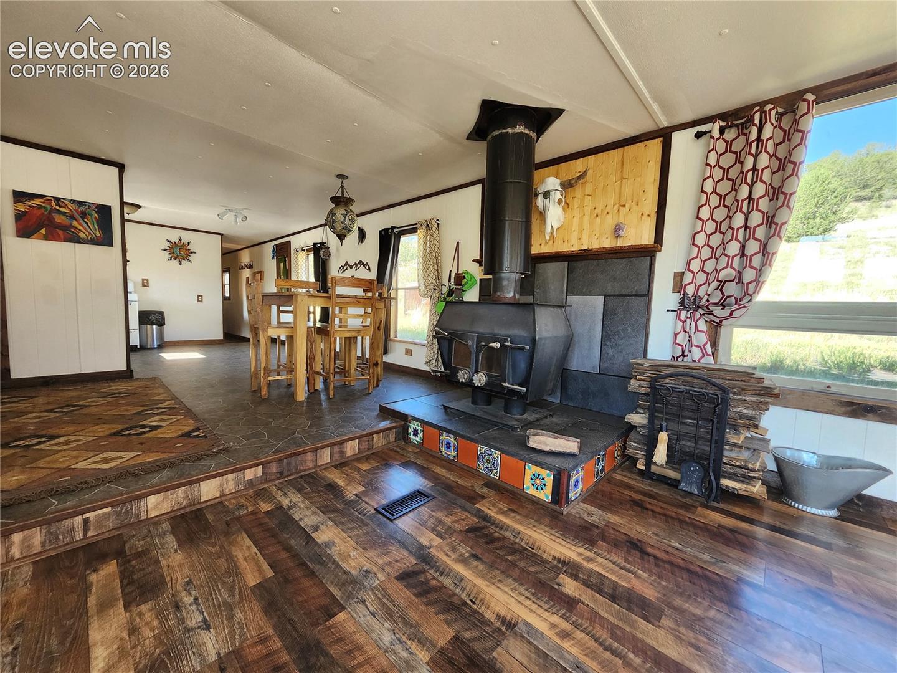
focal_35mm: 13
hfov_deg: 106.2
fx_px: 337
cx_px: 448
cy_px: 336
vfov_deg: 89.9
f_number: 2.2
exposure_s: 1/60
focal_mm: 1.74
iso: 100
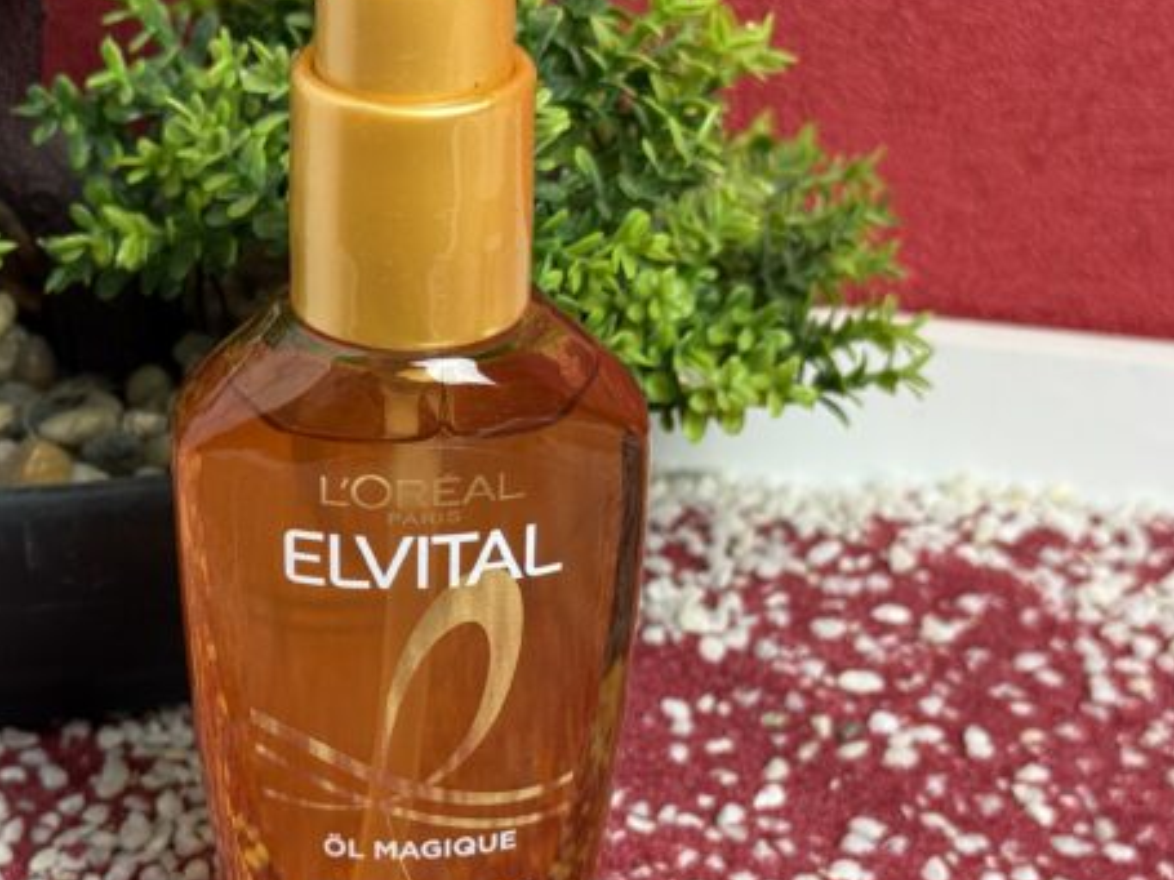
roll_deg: +0.8
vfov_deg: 18.2
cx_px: 351
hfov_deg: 24.0
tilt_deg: -29.1
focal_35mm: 81
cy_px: 501
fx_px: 2746
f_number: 1.78
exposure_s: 1/50
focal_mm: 6.76
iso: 100
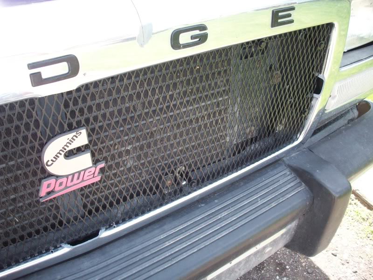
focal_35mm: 37
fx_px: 399
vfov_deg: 38.7
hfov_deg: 50.1
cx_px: 186
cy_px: 140
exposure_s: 1/119
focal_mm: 6.2
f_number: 2.8
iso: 80
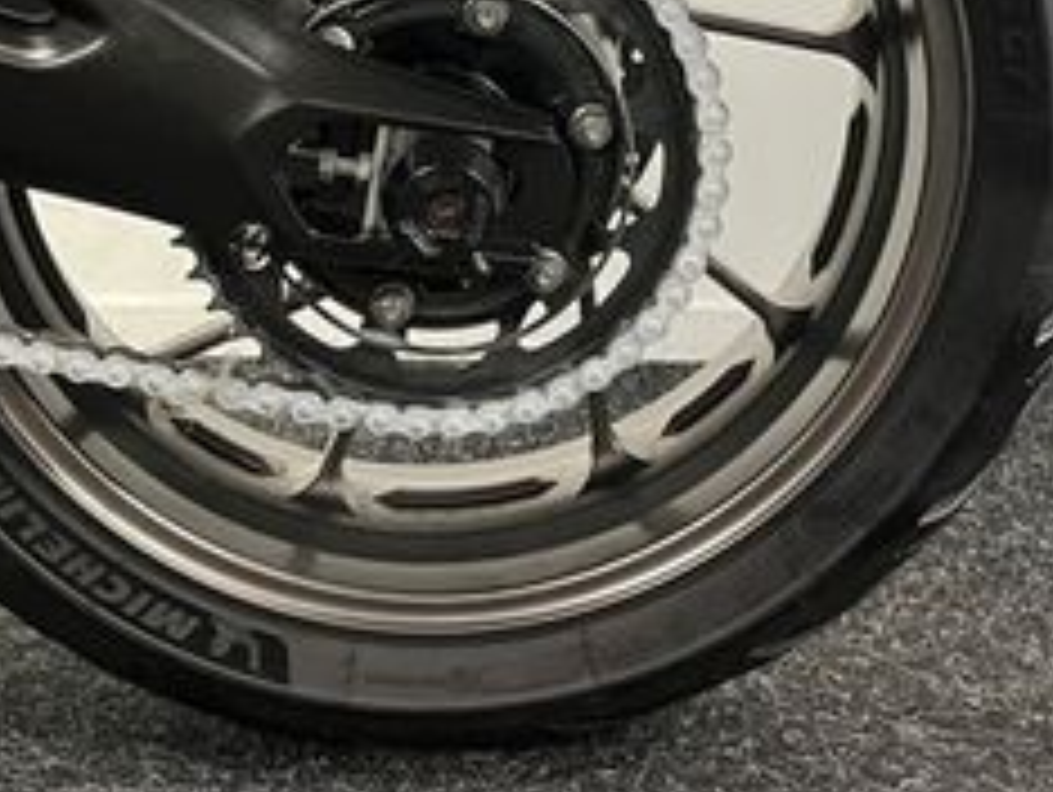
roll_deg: +0.0
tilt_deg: -7.2
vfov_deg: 20.2
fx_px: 2162
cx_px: 410
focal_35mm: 71
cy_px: 36
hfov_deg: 27.3
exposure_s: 1/50
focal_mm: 5.1
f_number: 1.6
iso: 250
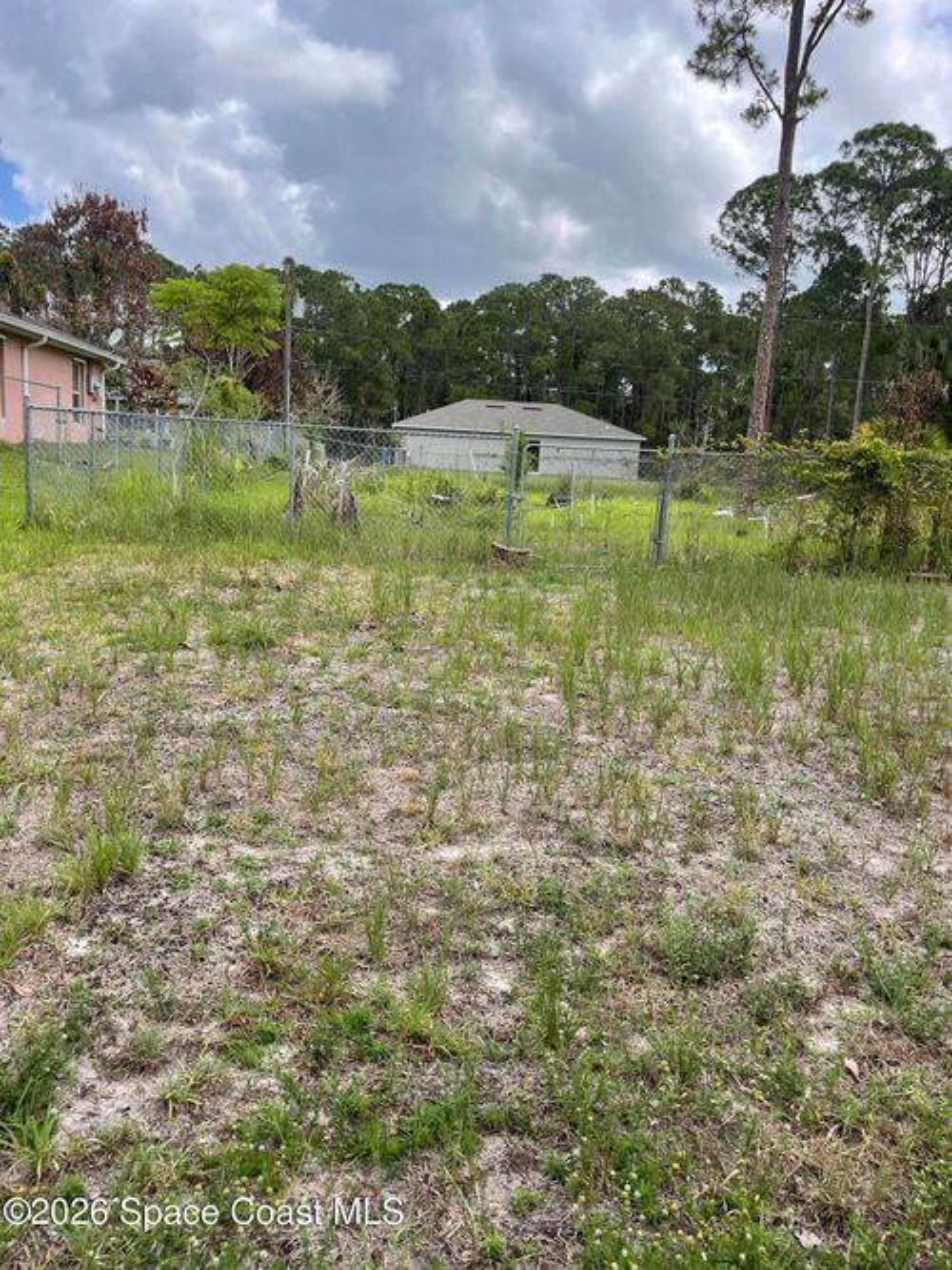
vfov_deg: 67.3
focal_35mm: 26
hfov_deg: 53.0
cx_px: 476
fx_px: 954
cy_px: 635
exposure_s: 1/1916
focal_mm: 4.2
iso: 32
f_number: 1.6
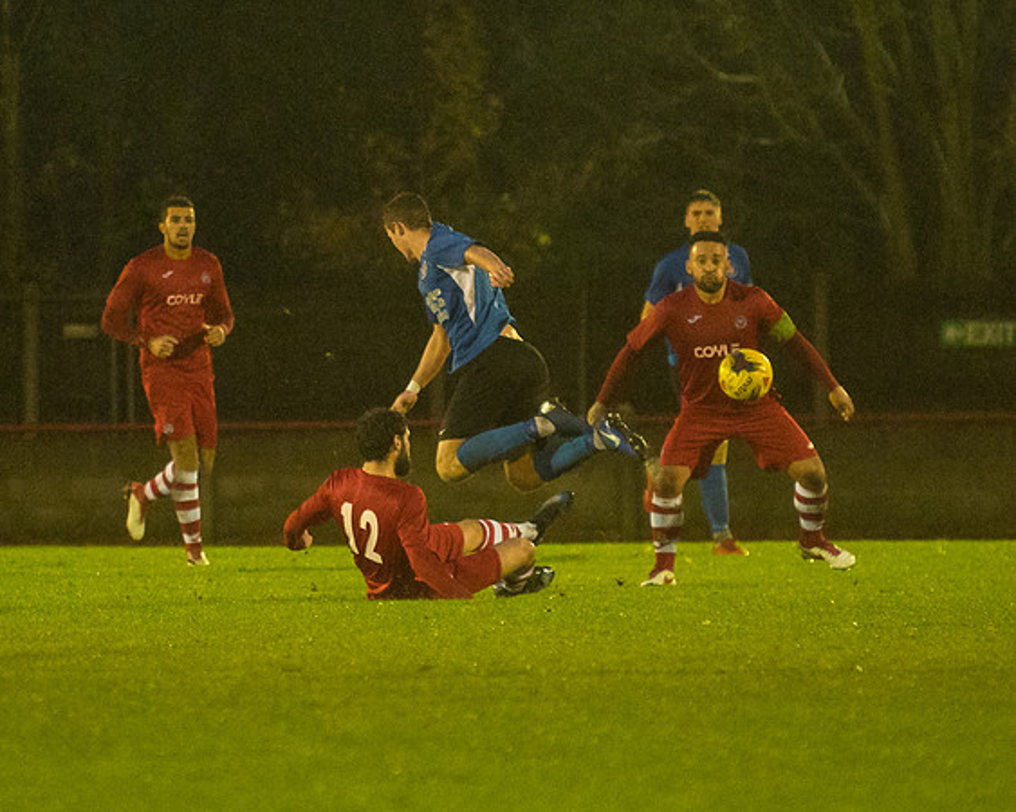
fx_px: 16118
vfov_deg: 2.9
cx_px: 280
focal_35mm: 536
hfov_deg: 3.6
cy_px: 275
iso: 5000
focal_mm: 200
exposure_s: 1/1000
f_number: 2.8
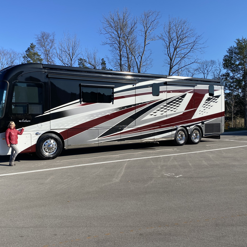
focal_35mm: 31
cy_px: 125
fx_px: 250
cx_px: 99
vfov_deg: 52.5
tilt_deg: -3.7
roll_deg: +0.3
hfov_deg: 52.2
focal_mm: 4.25
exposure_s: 1/2817
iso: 32
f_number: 1.8
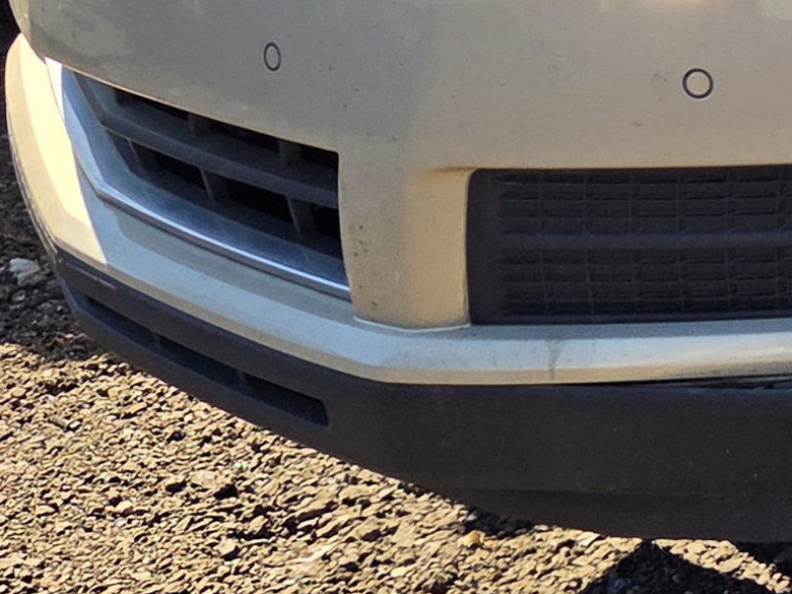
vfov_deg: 12.0
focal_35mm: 118
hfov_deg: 13.8
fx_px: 2700
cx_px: 1659
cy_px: -303
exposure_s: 1/3075
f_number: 1.8
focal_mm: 5.4
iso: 80
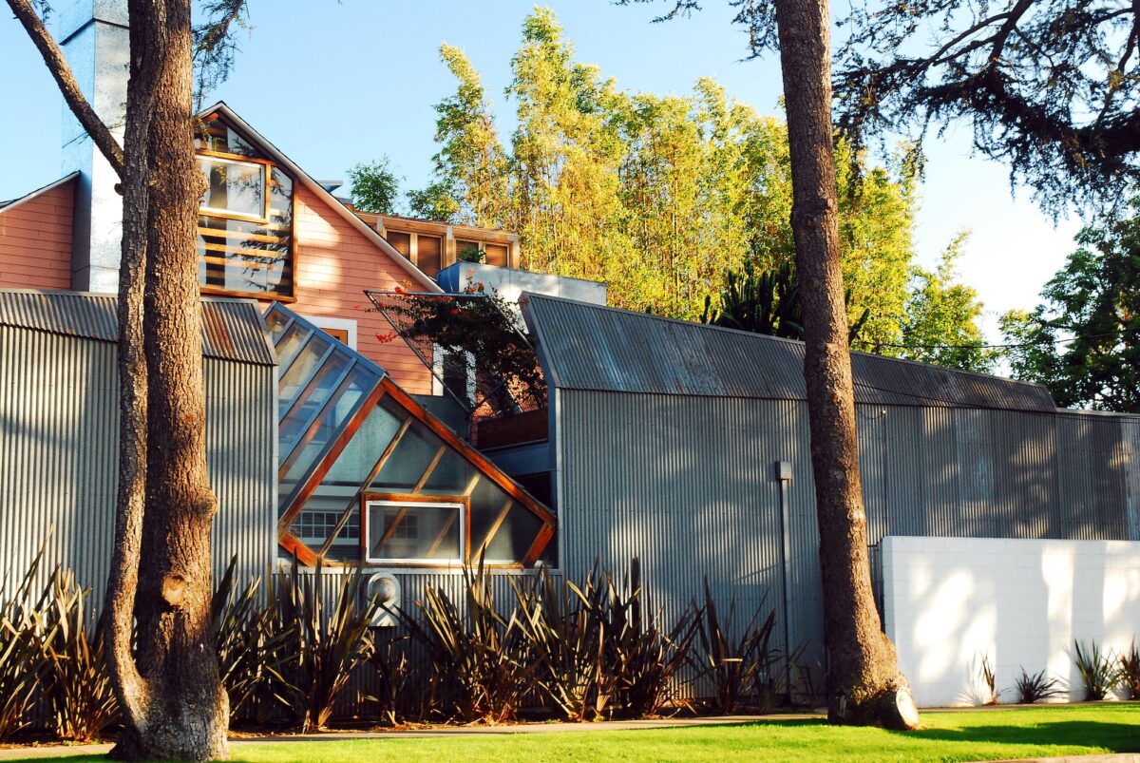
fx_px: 1617
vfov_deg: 26.5
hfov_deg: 38.8
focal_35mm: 51
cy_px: 382
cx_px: 570
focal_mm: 34
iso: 500
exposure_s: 1/50
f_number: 8
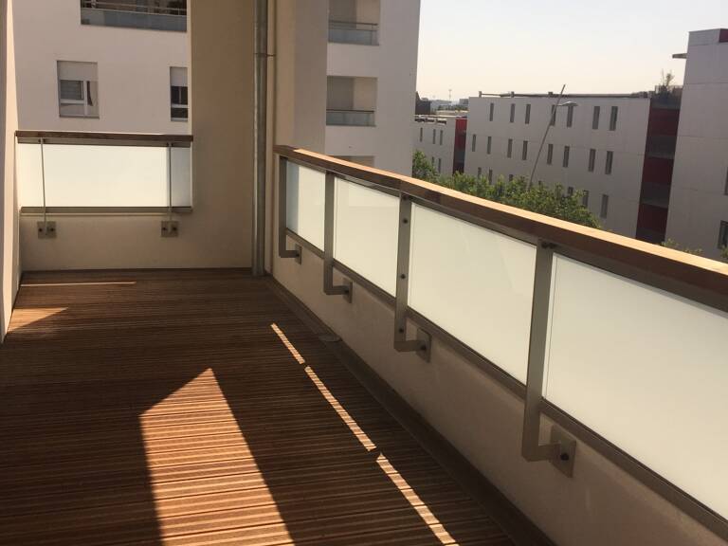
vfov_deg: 48.2
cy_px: 273
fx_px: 610
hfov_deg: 61.7
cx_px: 364
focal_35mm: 29
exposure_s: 1/3968
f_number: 2.2
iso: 40
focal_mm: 4.15
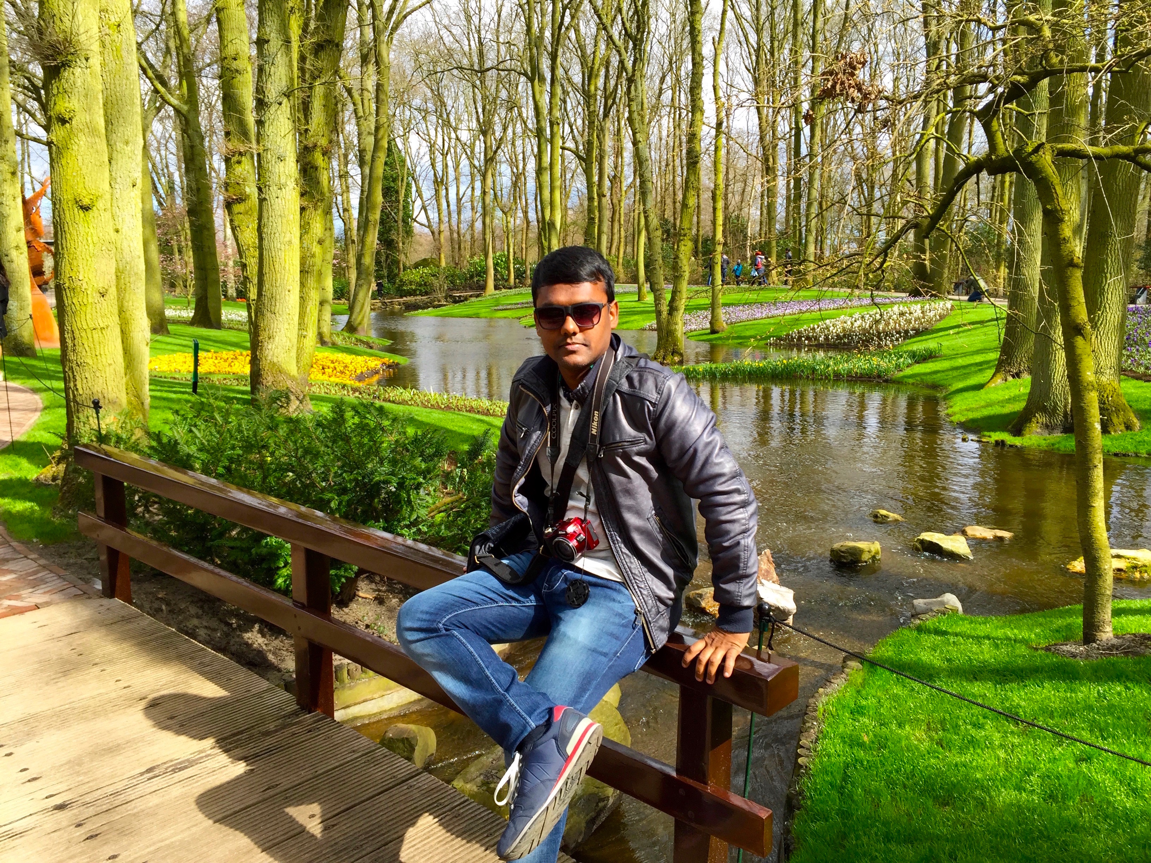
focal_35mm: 29
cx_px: 576
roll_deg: +0.9
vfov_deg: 48.2
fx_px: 964
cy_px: 432
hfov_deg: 61.7
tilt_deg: -9.8
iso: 32
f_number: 2.2
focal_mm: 4.15
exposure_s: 1/565
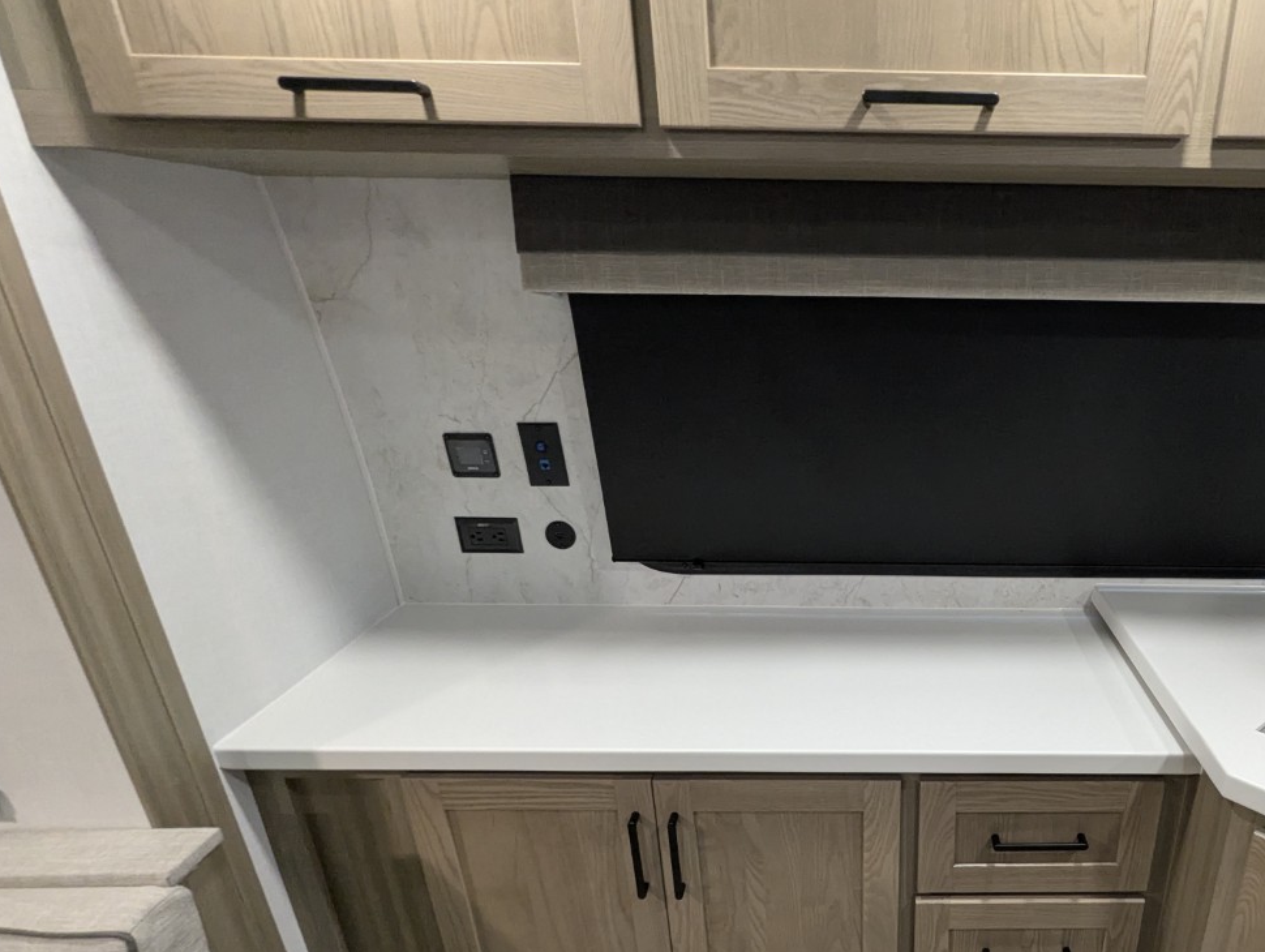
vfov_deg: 57.2
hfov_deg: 70.8
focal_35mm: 23
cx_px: 882
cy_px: 661
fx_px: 842
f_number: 2.2
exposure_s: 1/86.7
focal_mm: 2.35
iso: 449
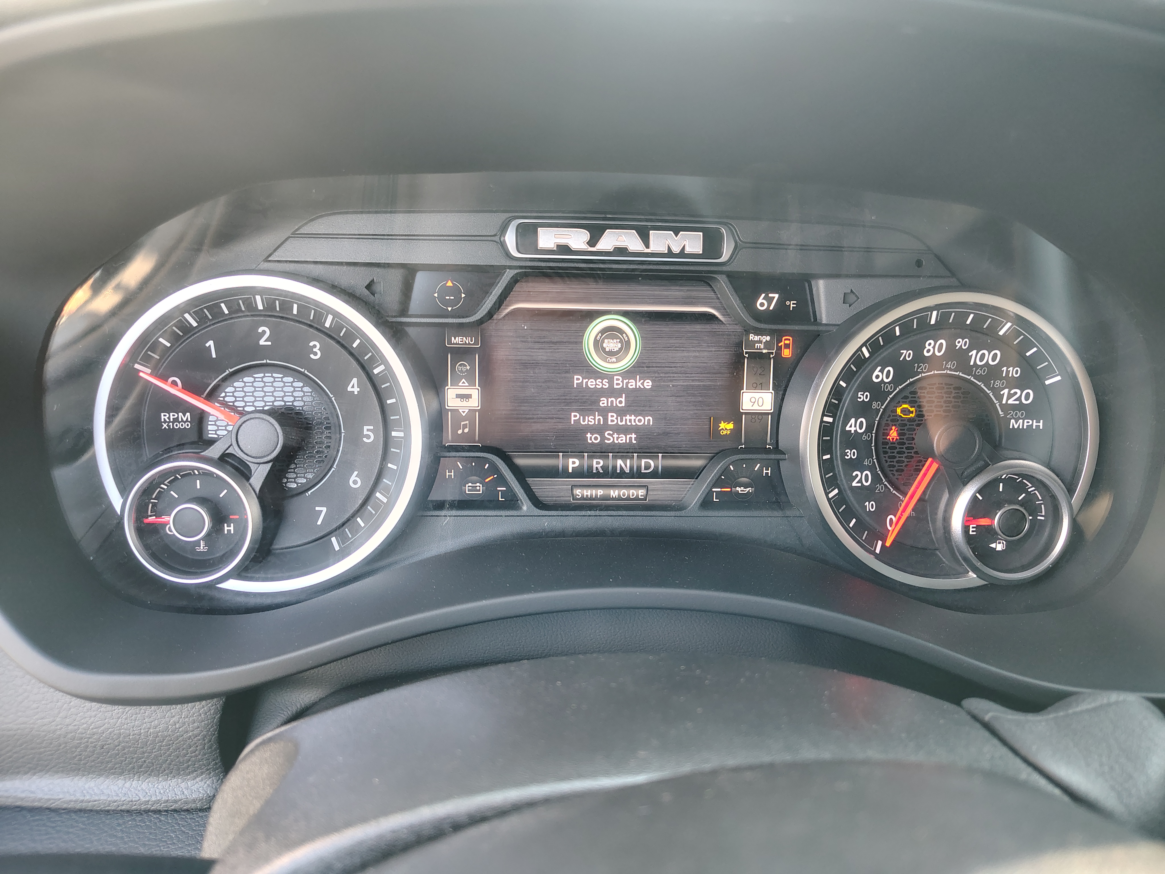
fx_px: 808
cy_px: 437
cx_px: 582
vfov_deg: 56.8
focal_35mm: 24
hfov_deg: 71.6
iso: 795
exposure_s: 1/100
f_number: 1.8
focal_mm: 5.56
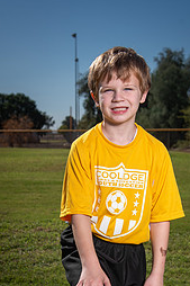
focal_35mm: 85
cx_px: 103
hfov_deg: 16.0
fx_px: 674
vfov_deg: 23.4
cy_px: 245
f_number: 5.6
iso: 100
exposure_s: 1/1000
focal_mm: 48
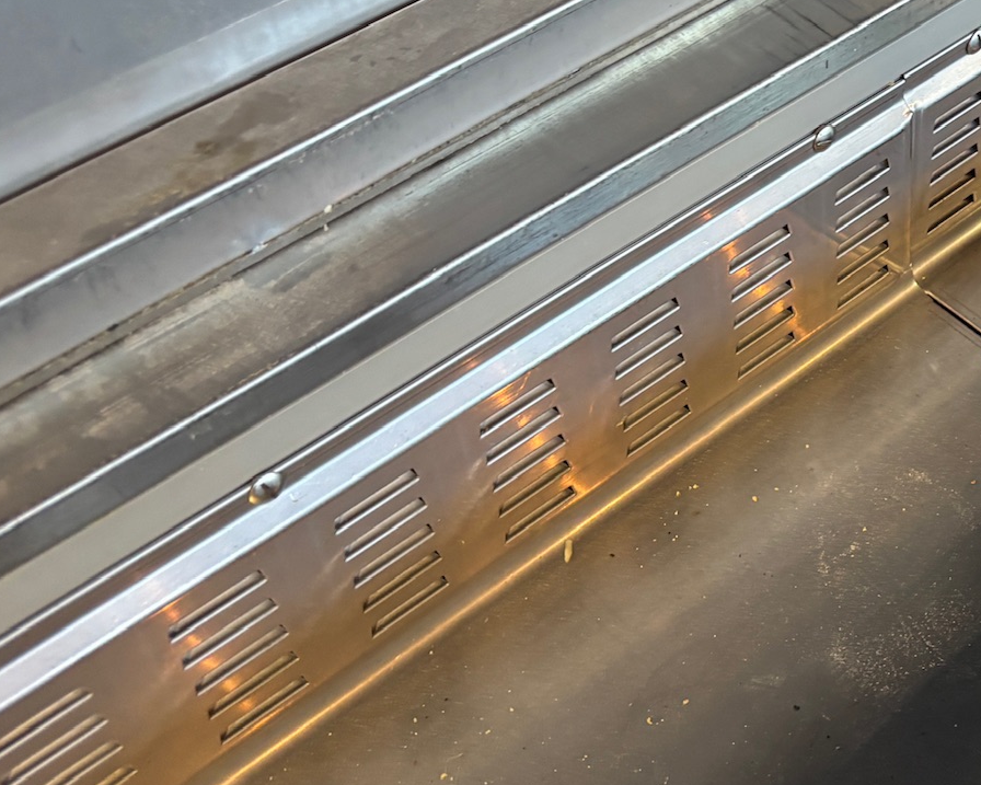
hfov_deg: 29.5
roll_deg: -8.3
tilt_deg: -44.0
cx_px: 1059
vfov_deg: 26.2
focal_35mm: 58
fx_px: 1684
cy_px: 318
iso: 250
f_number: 1.6
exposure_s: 1/50
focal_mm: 5.96
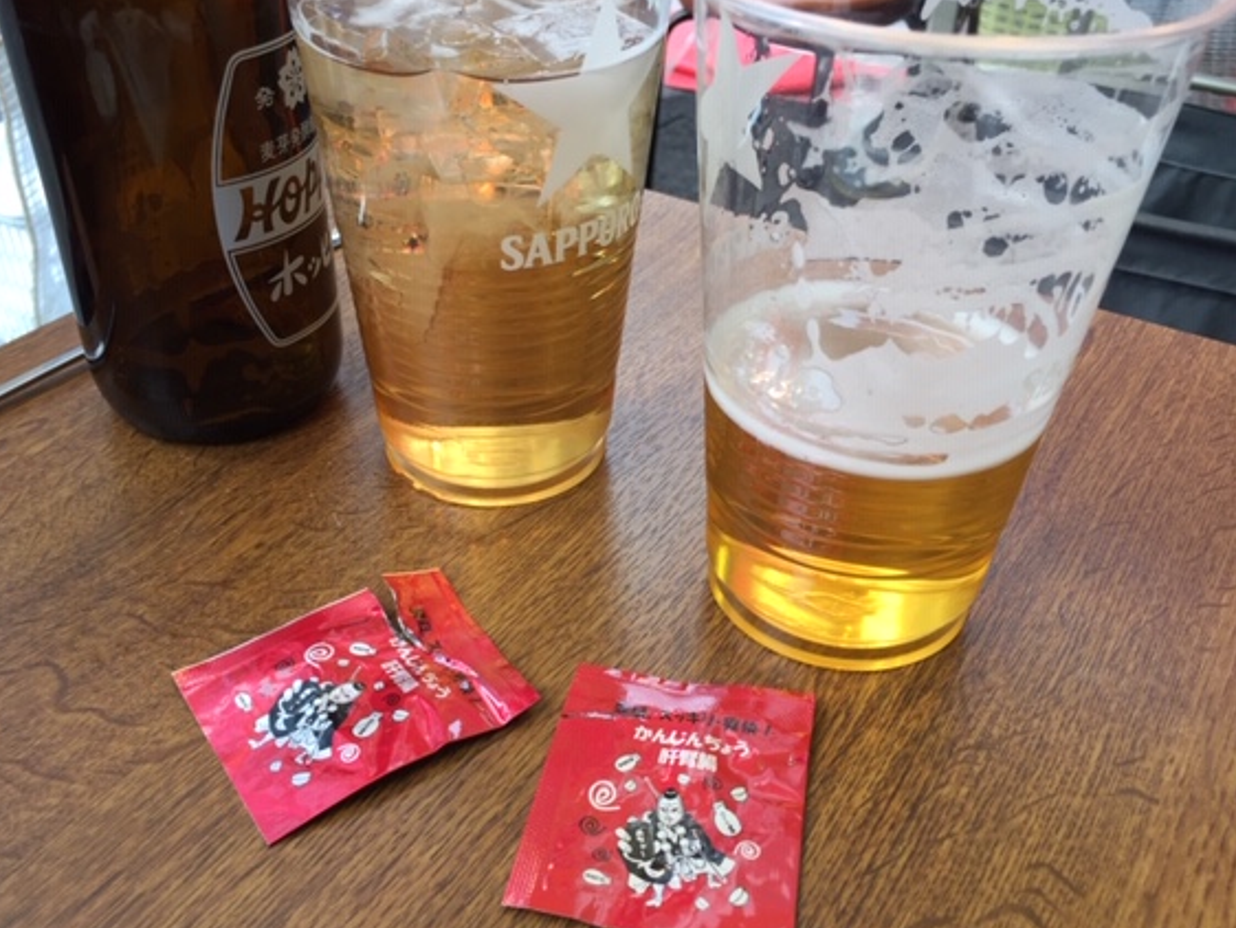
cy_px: 486
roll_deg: -0.7
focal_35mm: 33
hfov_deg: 55.3
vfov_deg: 43.0
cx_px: 570
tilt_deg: -38.2
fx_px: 1179
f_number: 2.2
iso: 32
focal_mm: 4.15
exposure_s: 1/60
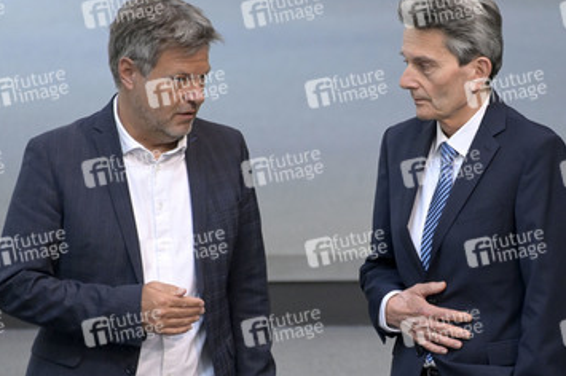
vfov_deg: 2.2
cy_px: 209
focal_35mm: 636
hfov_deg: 3.2
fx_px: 9990
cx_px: 304
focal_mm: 500
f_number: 5.6
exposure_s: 1/320
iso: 8000
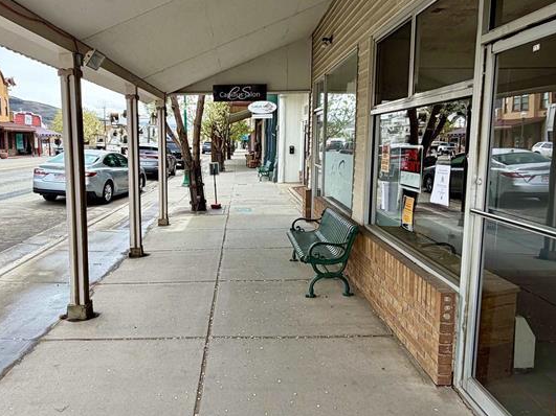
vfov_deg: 51.3
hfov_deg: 64.9
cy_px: 192
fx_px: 434
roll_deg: -0.5
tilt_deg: -6.5
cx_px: 230
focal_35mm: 27
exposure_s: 1/502
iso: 50
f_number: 2.2
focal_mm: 2.22
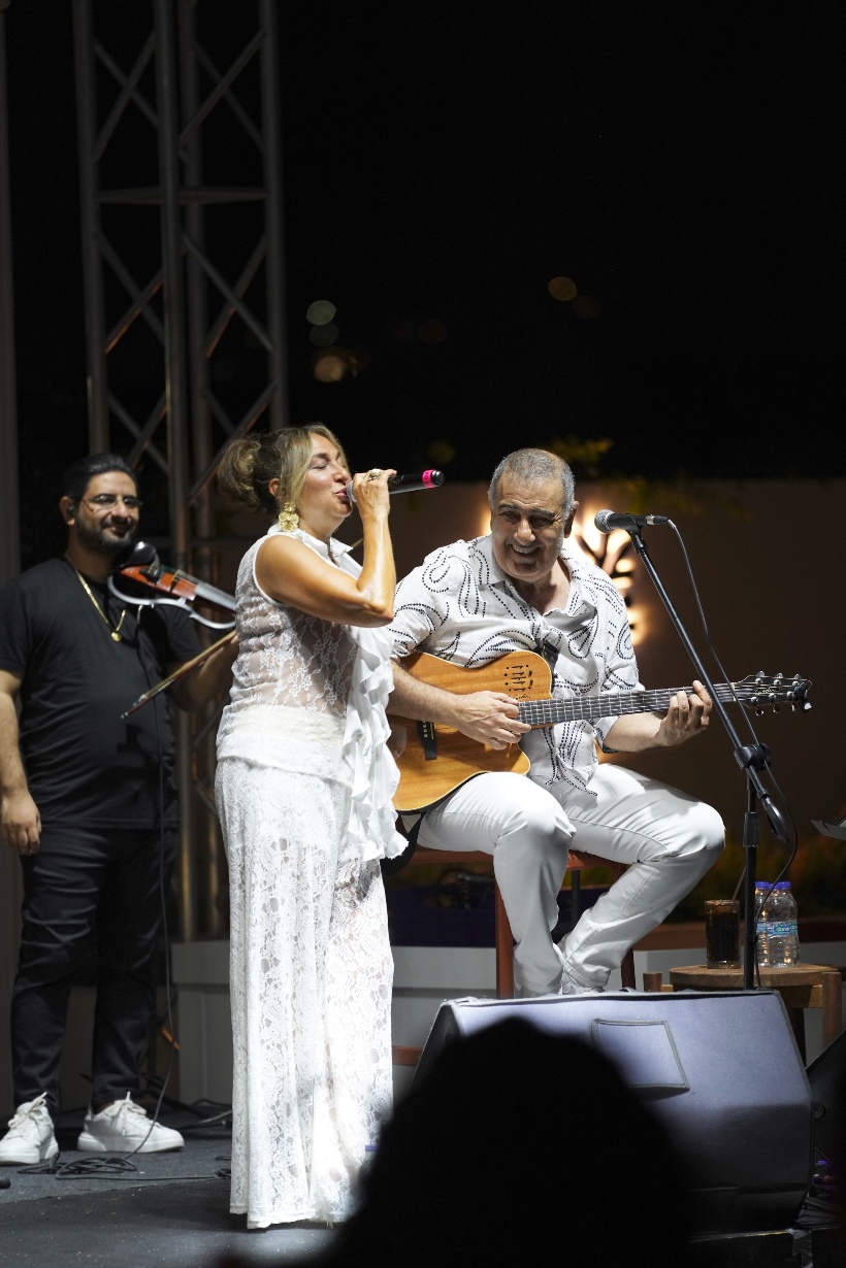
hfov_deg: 6.9
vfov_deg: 10.3
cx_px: 423
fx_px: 7049
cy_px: 634
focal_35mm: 200
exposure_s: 1/100
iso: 1000
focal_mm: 200
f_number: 2.8
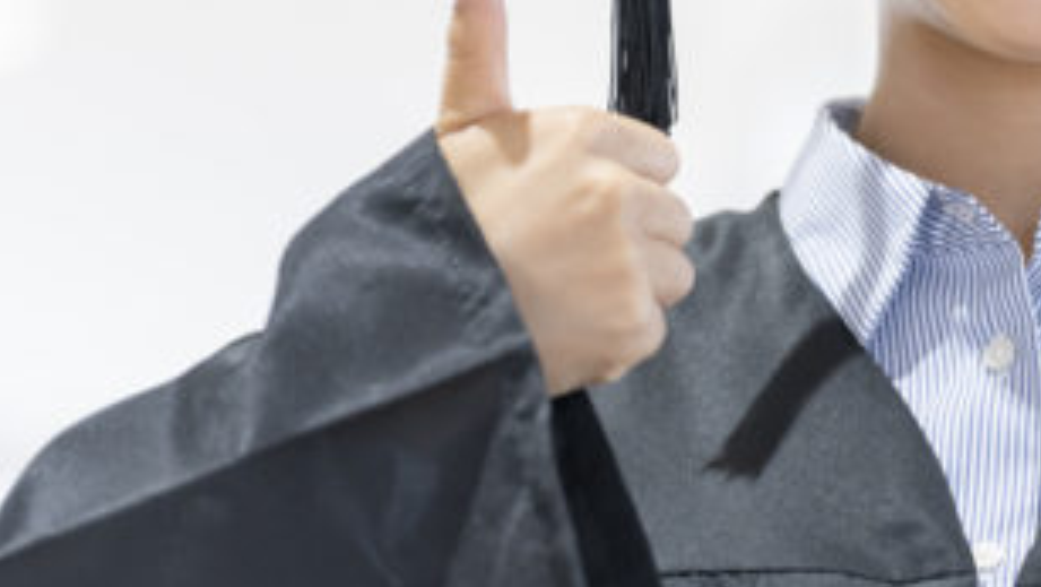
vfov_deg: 3.0
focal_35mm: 403
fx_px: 11129
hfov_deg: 5.4
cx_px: 566
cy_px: -193
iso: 640
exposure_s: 1/160
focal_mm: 154
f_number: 2.8
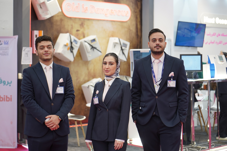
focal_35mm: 70
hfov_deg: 28.8
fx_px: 441
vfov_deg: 19.5
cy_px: 76
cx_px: 114
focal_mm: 70
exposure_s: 1/100
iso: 400
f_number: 2.8
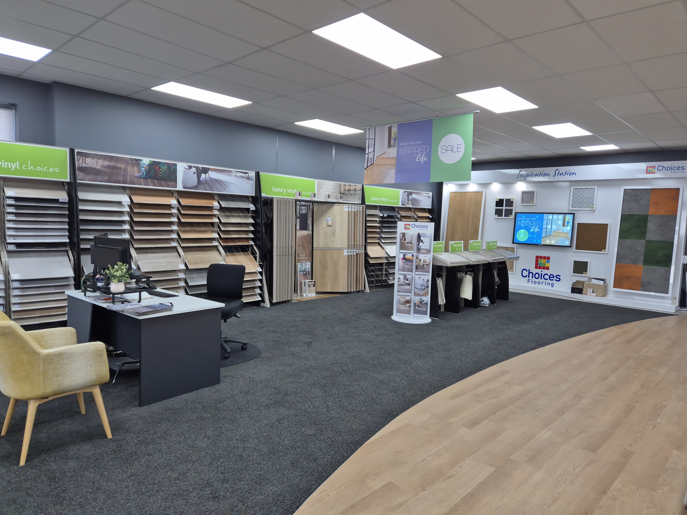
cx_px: 344
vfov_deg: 58.9
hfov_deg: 73.9
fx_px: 456
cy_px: 258
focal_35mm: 23
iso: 64
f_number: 1.8
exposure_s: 1/100
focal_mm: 5.4
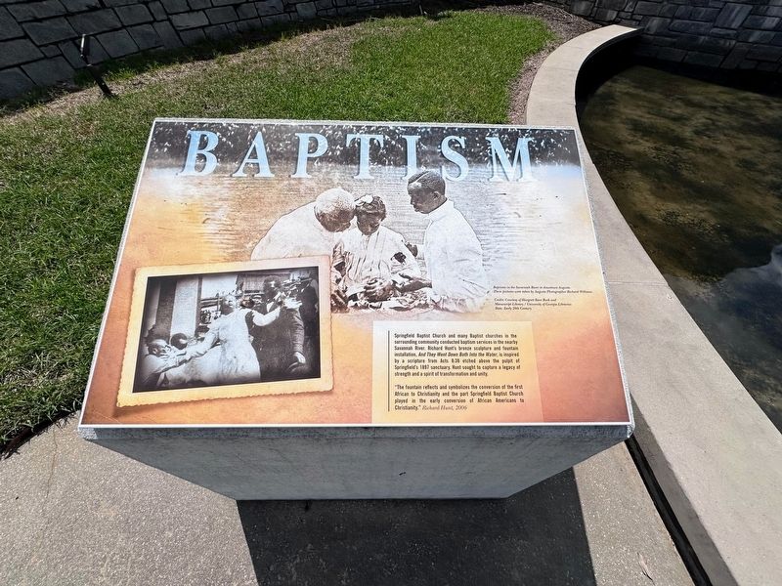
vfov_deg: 85.7
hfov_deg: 102.1
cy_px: 293
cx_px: 391
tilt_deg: -50.1
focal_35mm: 14
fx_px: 316
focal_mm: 2.22
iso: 50
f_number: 2.2
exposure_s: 1/7813
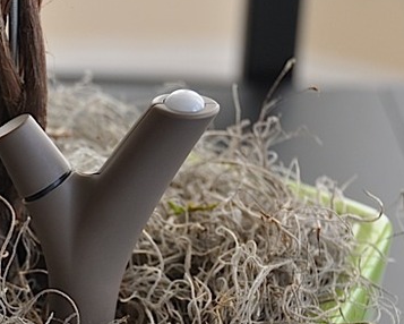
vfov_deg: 8.4
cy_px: 259
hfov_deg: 10.4
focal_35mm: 184
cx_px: -1
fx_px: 2201
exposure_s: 1/100
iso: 400
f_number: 4.8
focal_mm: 60
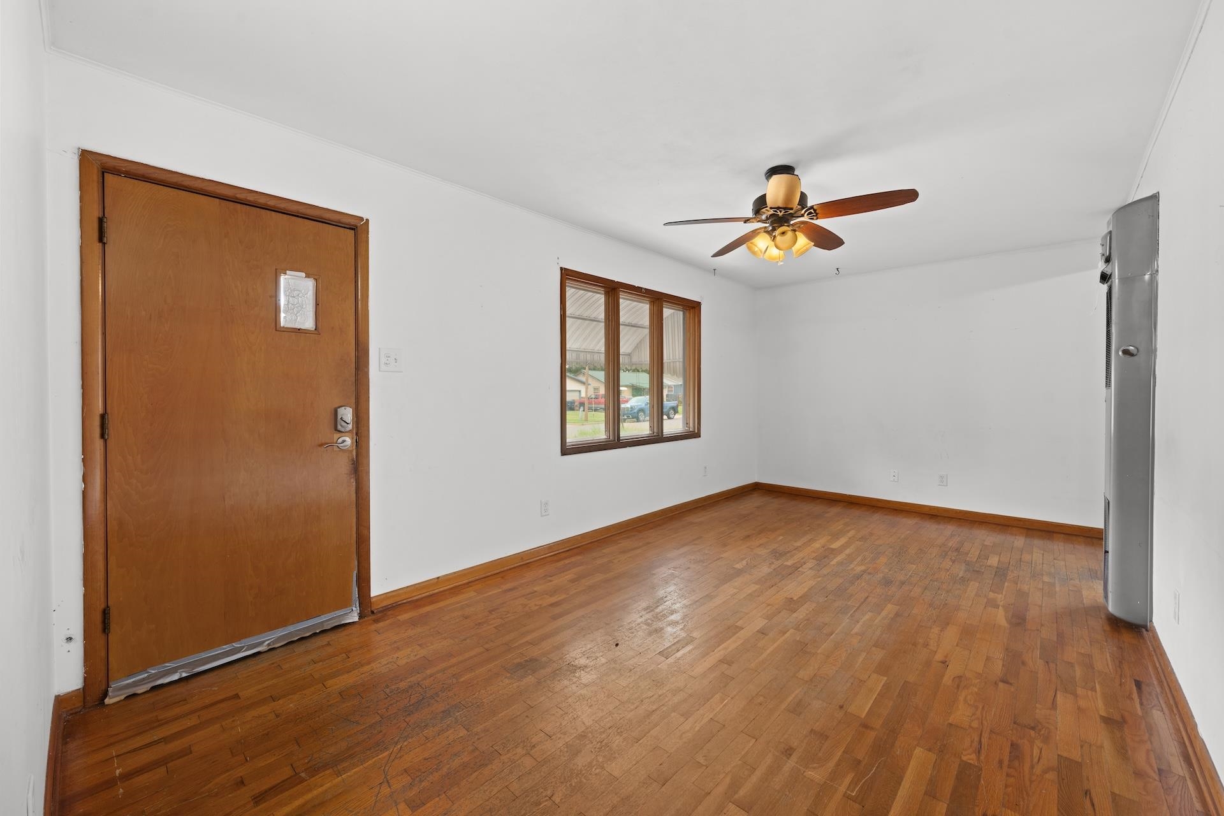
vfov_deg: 81.2
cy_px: 408
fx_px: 476
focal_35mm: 14
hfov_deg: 104.3
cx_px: 612
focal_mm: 14
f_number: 7.1
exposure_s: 1/2.5
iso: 400
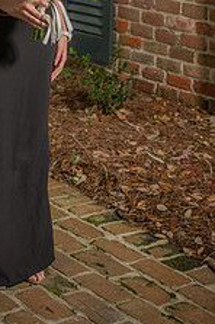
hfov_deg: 14.0
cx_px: 45
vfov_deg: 20.5
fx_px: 872
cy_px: 12
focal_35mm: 97
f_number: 5.6
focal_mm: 48
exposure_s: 1/160
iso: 100
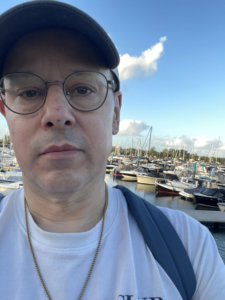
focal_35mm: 30
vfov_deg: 60.0
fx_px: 260
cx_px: 112
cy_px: 150
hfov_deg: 46.8
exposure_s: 1/121
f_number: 2.2
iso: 40
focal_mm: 2.71
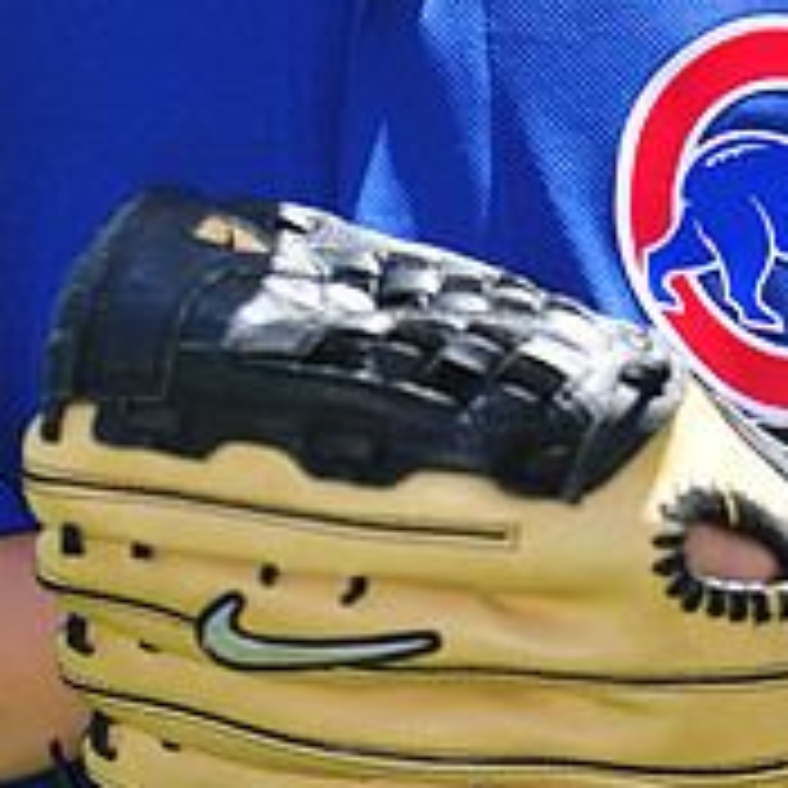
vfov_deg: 3.1
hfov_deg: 3.1
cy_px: -279
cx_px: 473
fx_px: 14500
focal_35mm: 563
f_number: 4.5
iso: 200
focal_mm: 200
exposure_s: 1/500
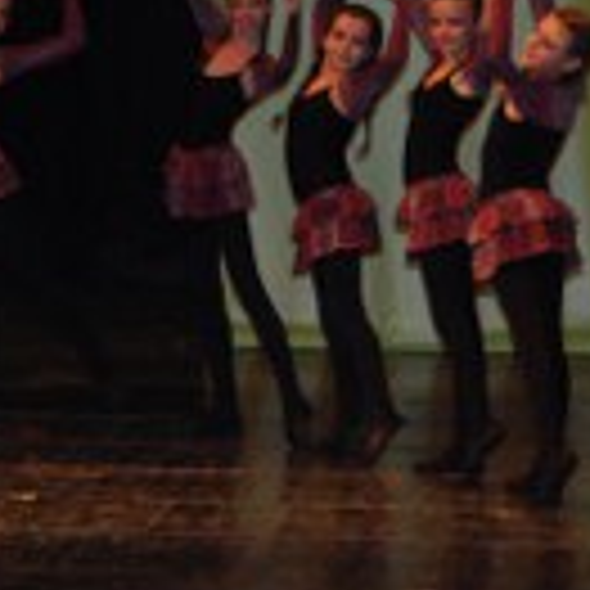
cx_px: -482
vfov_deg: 4.5
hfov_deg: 4.5
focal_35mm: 387
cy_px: -122
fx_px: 7463
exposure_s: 1/60
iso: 800
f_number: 7.1
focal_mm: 66
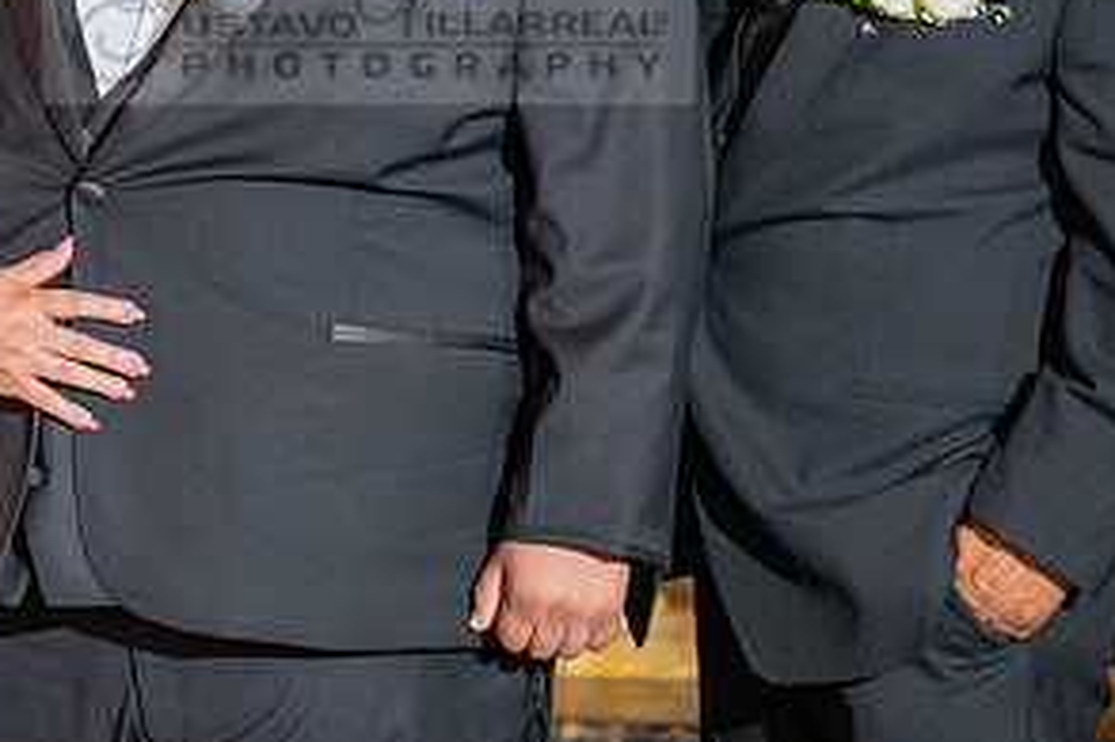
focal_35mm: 183
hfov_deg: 11.2
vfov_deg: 7.5
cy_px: 178
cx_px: 142
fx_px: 5664
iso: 1000
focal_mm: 70
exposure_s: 1/200
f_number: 2.8
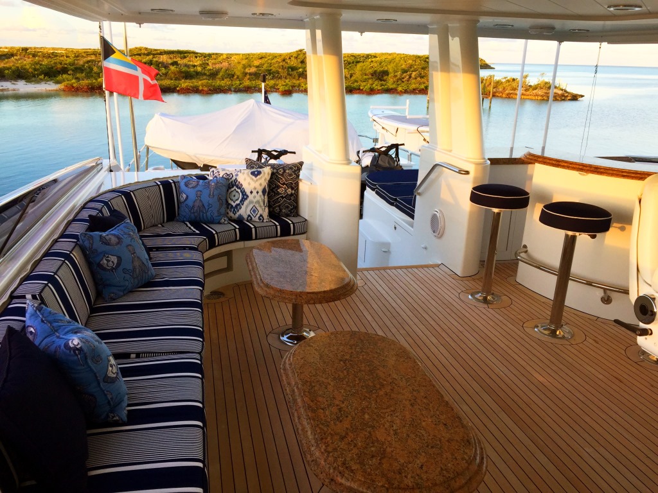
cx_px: 329
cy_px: 246
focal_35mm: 29
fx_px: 551
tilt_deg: -17.2
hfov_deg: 61.7
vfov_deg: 48.2
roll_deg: -2.0
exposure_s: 1/341
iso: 32
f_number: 2.2
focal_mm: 4.15
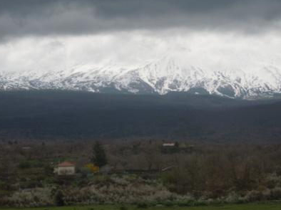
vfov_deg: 14.9
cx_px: 152
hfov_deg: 19.8
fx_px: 803
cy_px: 107
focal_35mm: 99
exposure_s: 1/640
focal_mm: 14.1
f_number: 4.5
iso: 100
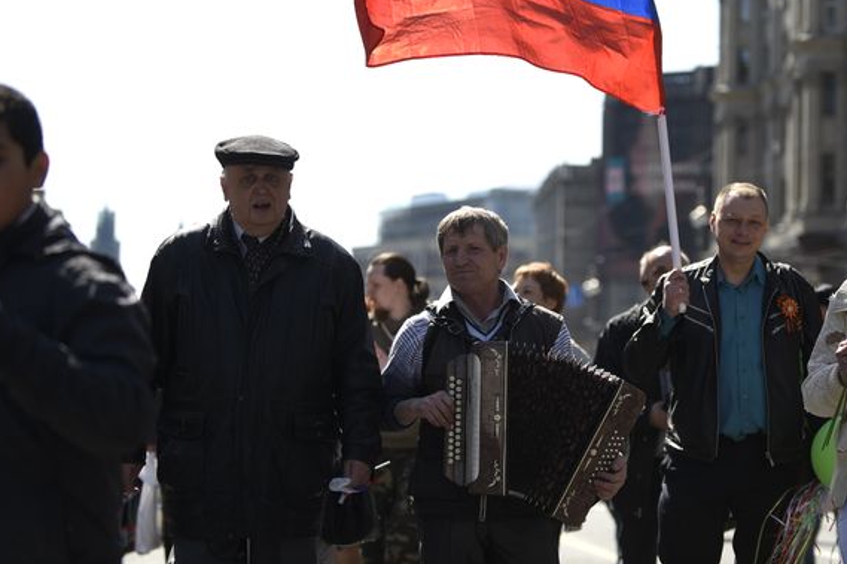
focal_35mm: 96
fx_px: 2258
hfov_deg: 21.2
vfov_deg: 14.2
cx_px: 508
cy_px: 235
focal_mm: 78
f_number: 2.8
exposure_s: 1/640
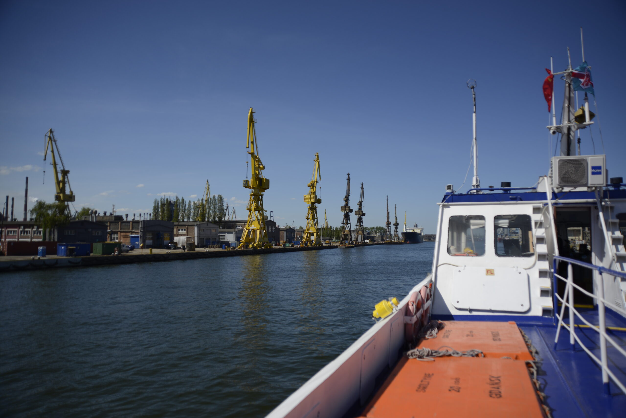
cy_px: 209
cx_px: 313
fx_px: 417
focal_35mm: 24
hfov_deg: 73.7
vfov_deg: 53.2
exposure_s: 1/4000
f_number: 2.8
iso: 100
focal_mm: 24
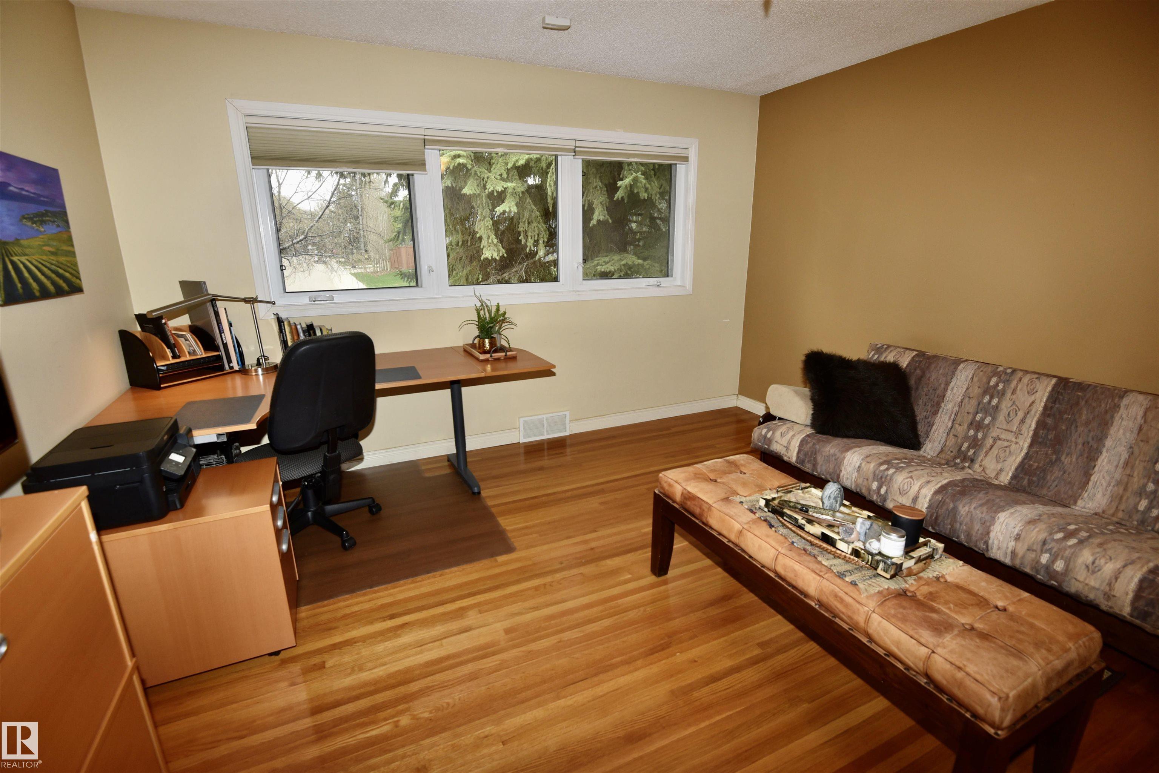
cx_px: 580
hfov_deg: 96.7
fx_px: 515
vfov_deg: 73.8
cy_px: 386
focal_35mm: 16
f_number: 5.6
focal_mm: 16
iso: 400
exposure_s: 1/60
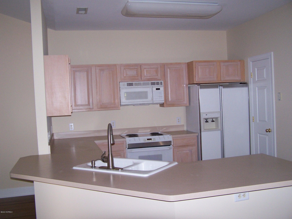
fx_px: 321
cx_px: 146
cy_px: 110
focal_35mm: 38
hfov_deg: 49.0
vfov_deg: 37.7
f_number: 2.8
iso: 140
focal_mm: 6.3
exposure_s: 1/60
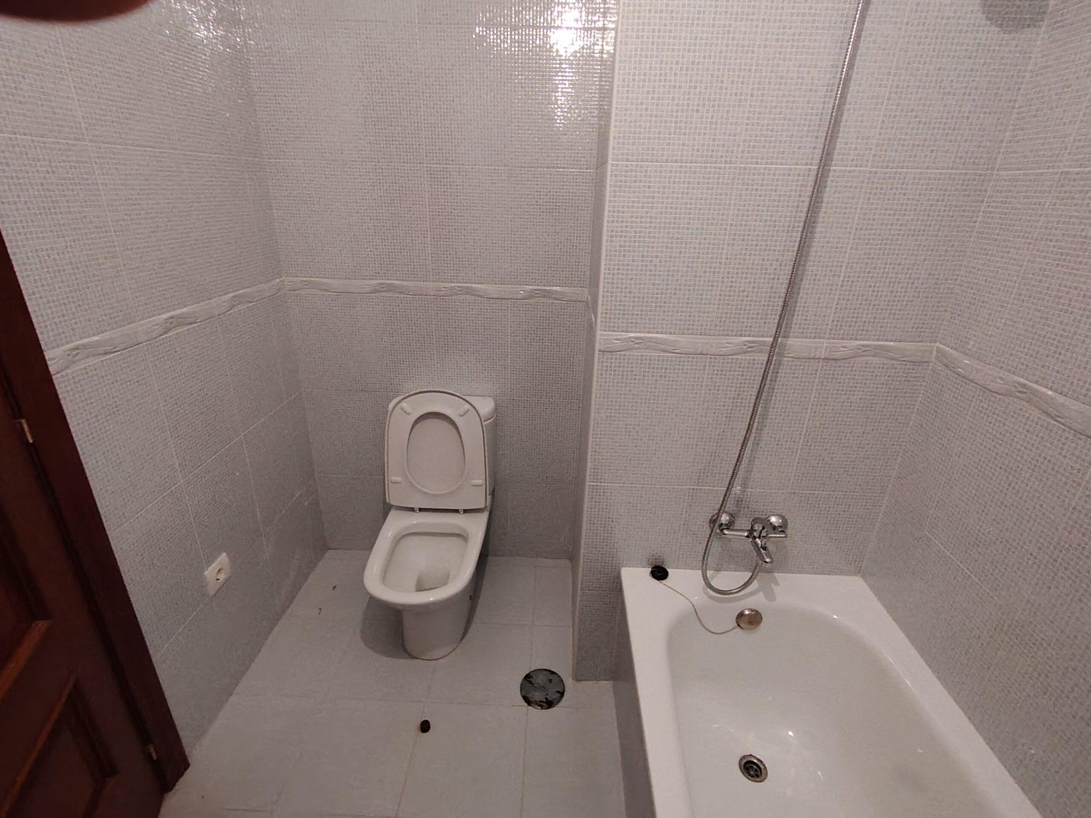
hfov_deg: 91.0
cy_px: 409
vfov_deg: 74.7
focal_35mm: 17
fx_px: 536
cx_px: 546
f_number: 2.2
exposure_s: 1/25
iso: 776
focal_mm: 1.43
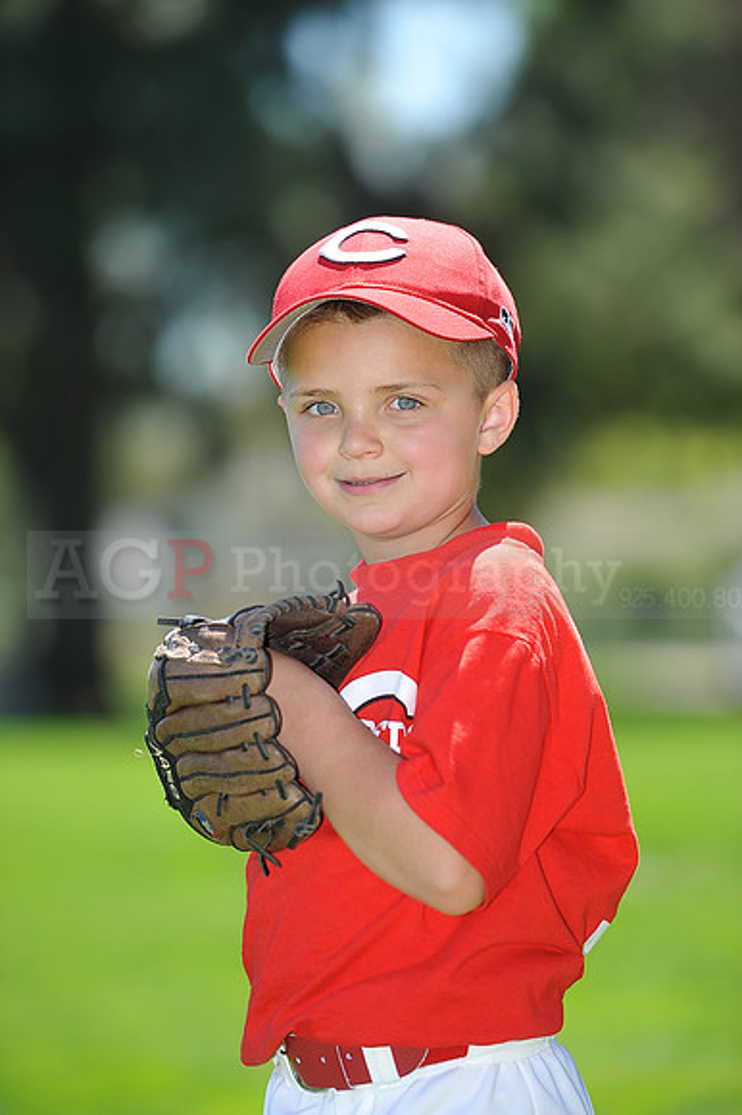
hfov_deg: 6.9
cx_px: 371
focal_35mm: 200
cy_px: 558
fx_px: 6190
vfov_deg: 10.3
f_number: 4.5
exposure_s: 1/640
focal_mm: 200
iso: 200
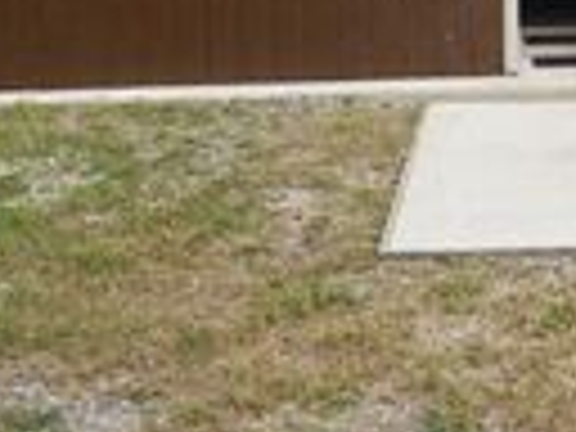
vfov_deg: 22.6
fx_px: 998
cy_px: -74
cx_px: 562
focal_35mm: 60
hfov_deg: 30.2
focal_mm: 16
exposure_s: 1/60
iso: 100
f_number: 7.1
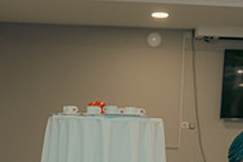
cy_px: 240
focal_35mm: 82
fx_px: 553
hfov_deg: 24.8
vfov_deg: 15.4
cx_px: 118
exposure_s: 1/160
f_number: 3.5
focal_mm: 25
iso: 2500
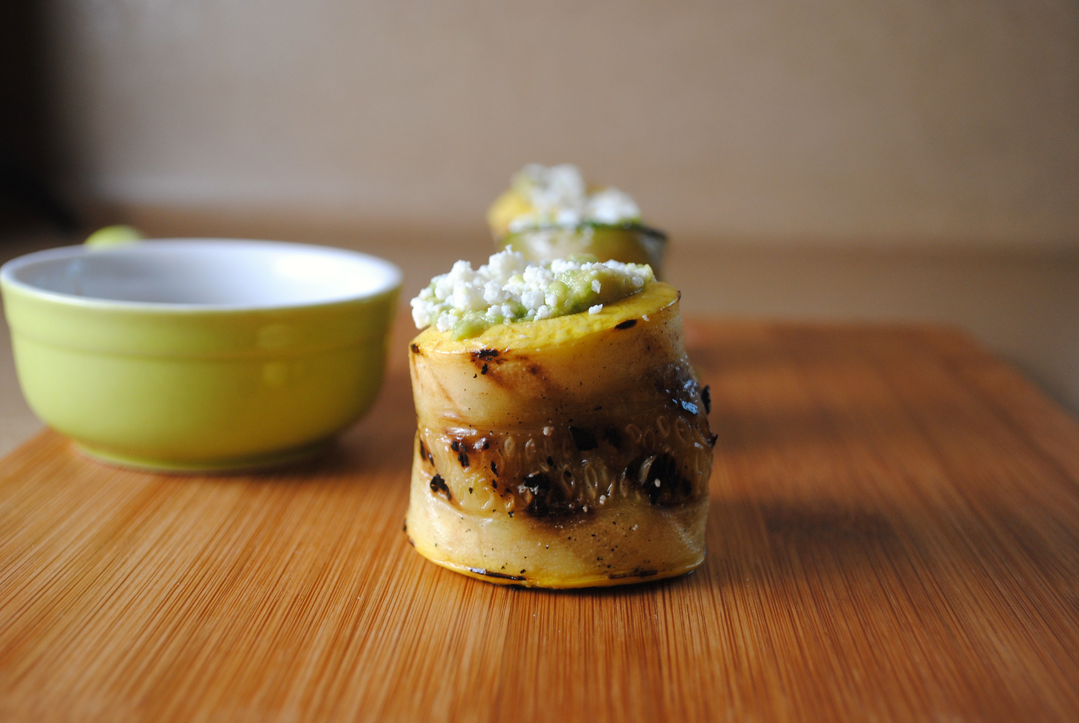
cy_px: 362
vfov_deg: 26.6
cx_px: 540
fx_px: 1530
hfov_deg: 38.8
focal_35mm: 51
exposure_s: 1/60
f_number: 5
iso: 280
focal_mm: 34
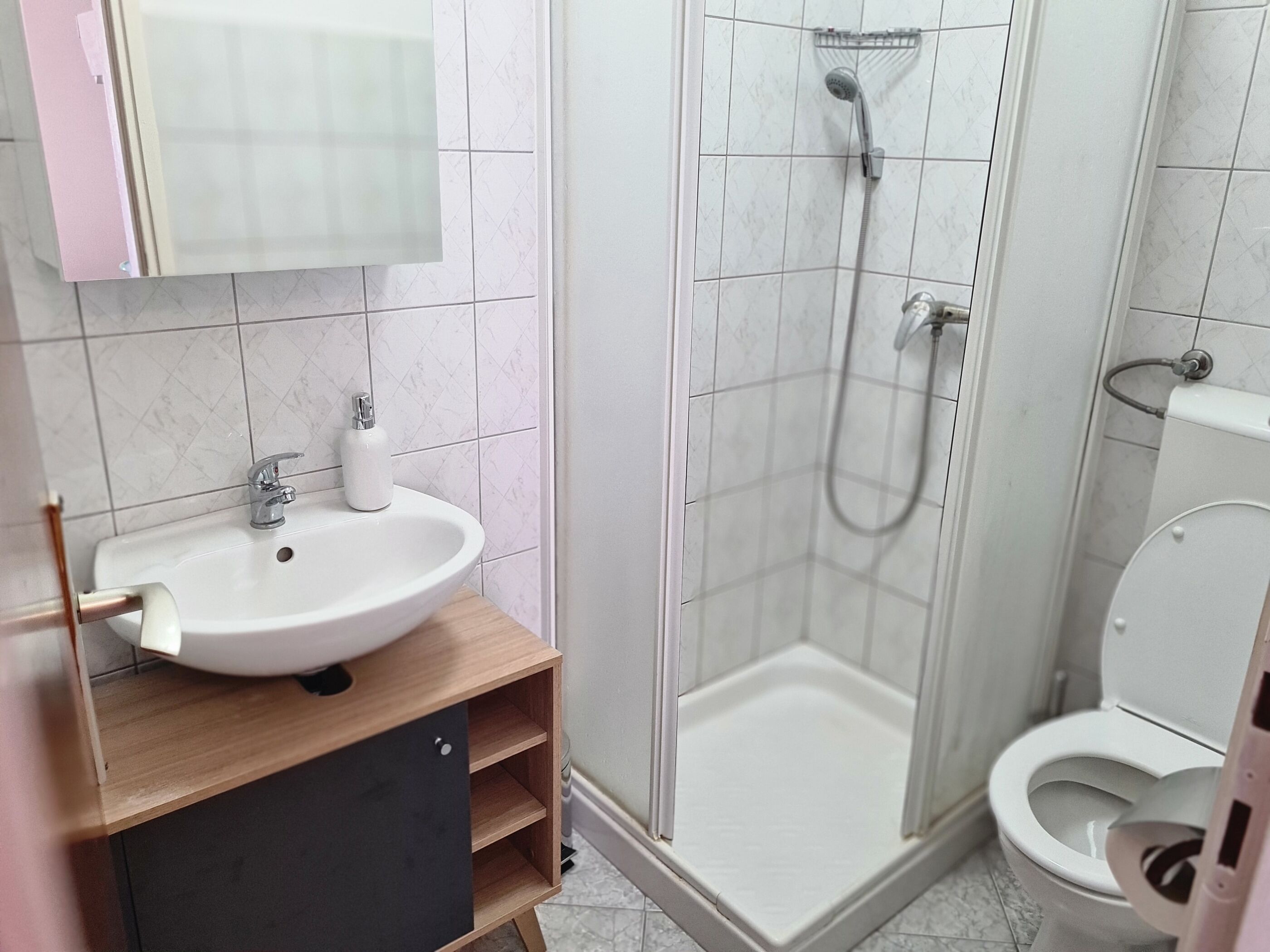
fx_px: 954
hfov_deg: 67.3
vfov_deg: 53.1
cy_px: 476
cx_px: 635
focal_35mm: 26
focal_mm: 5.4
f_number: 1.8
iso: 250
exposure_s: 1/100
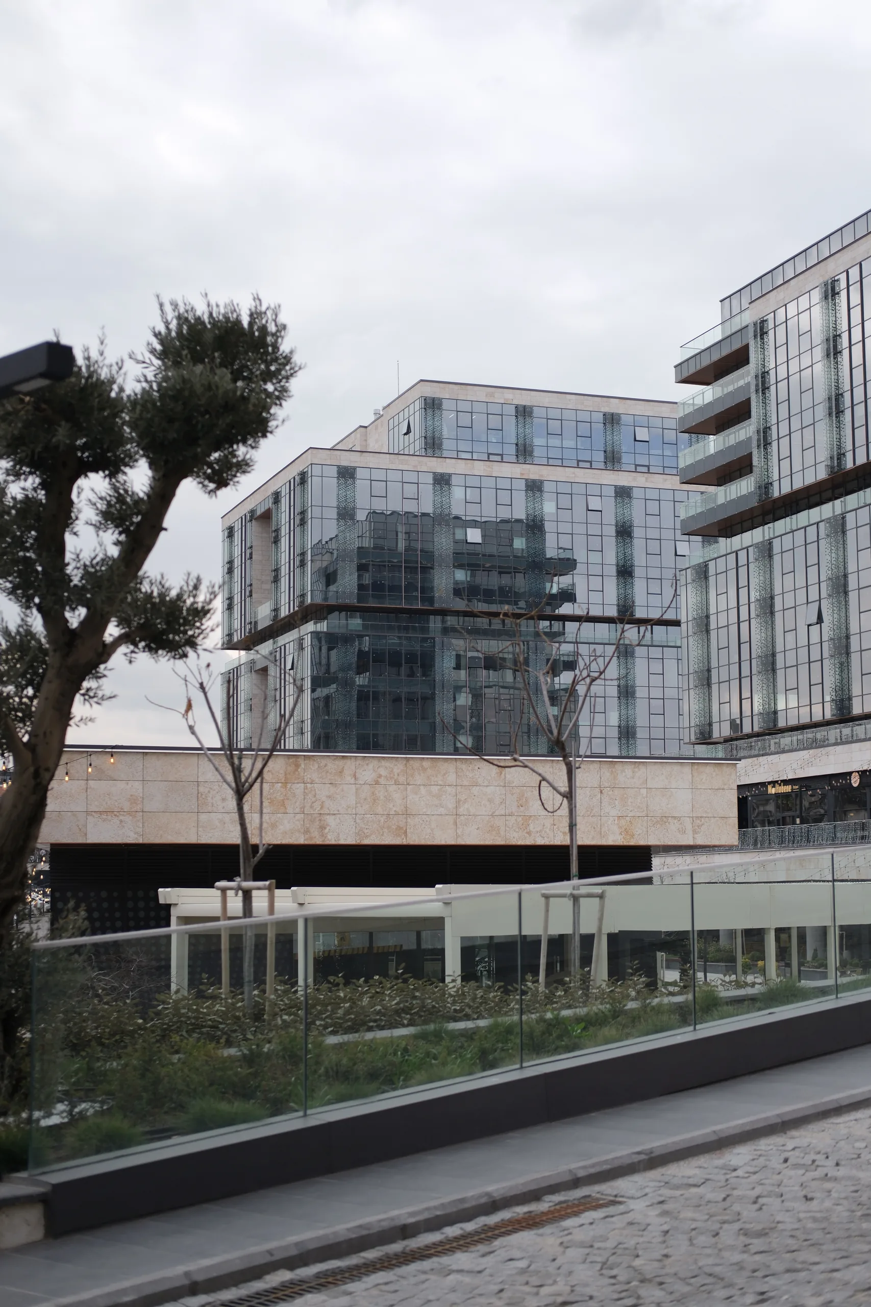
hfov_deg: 25.5
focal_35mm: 53
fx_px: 1923
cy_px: 654
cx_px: 436
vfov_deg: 37.5
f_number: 2
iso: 160
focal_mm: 35
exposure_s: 1/4000
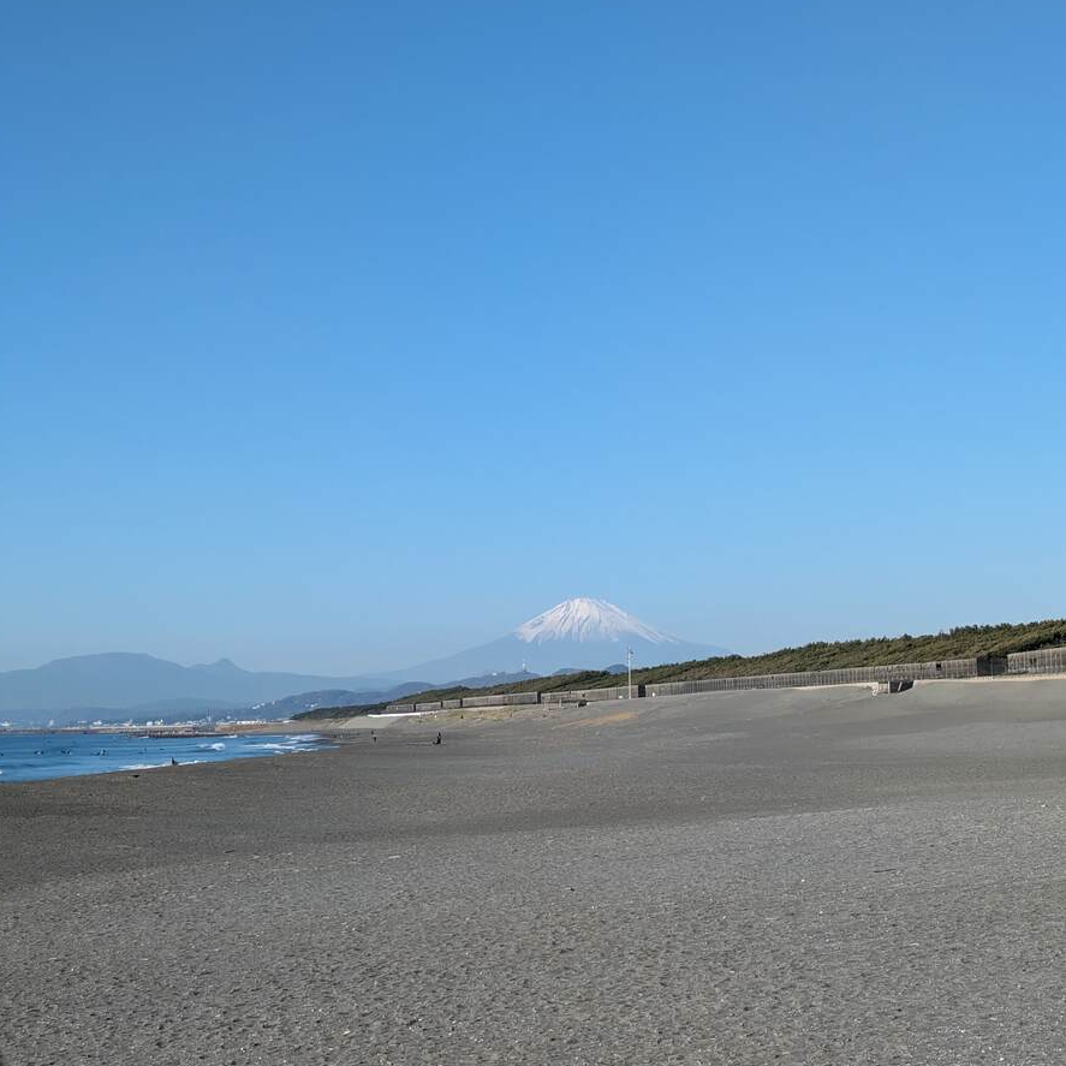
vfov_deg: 28.2
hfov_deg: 28.2
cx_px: 513
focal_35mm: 61
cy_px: 529
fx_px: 2125
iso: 60
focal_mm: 5.43
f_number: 1.89
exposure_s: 1/2299
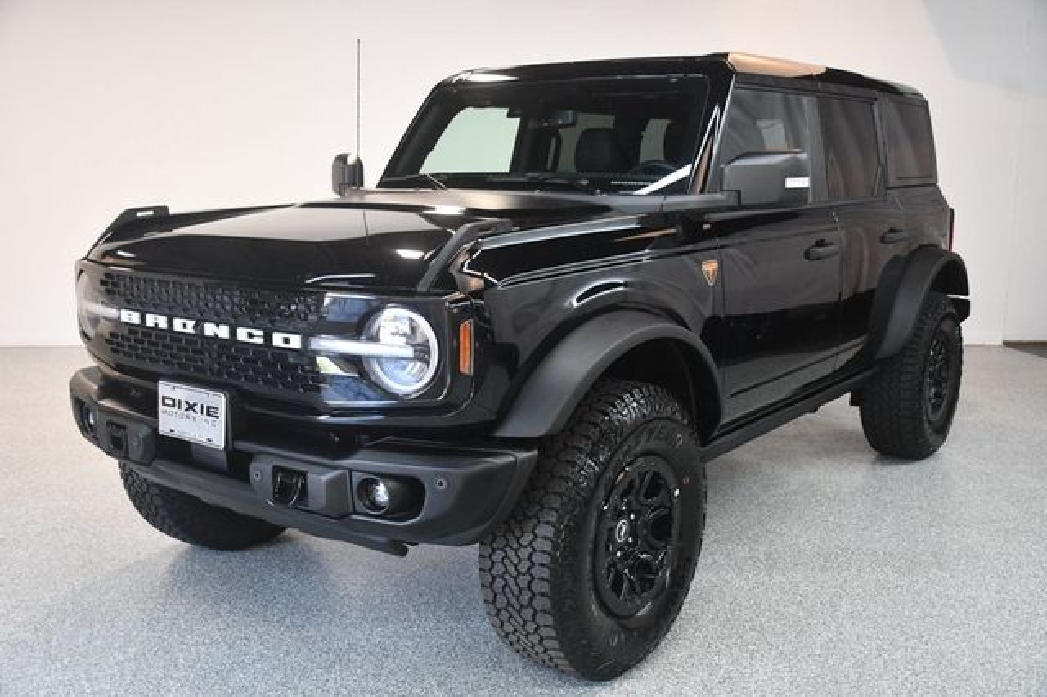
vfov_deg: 36.8
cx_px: 524
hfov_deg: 53.2
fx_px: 1046
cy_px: 348
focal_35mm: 36
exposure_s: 1/125
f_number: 3.8
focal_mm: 24
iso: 2500
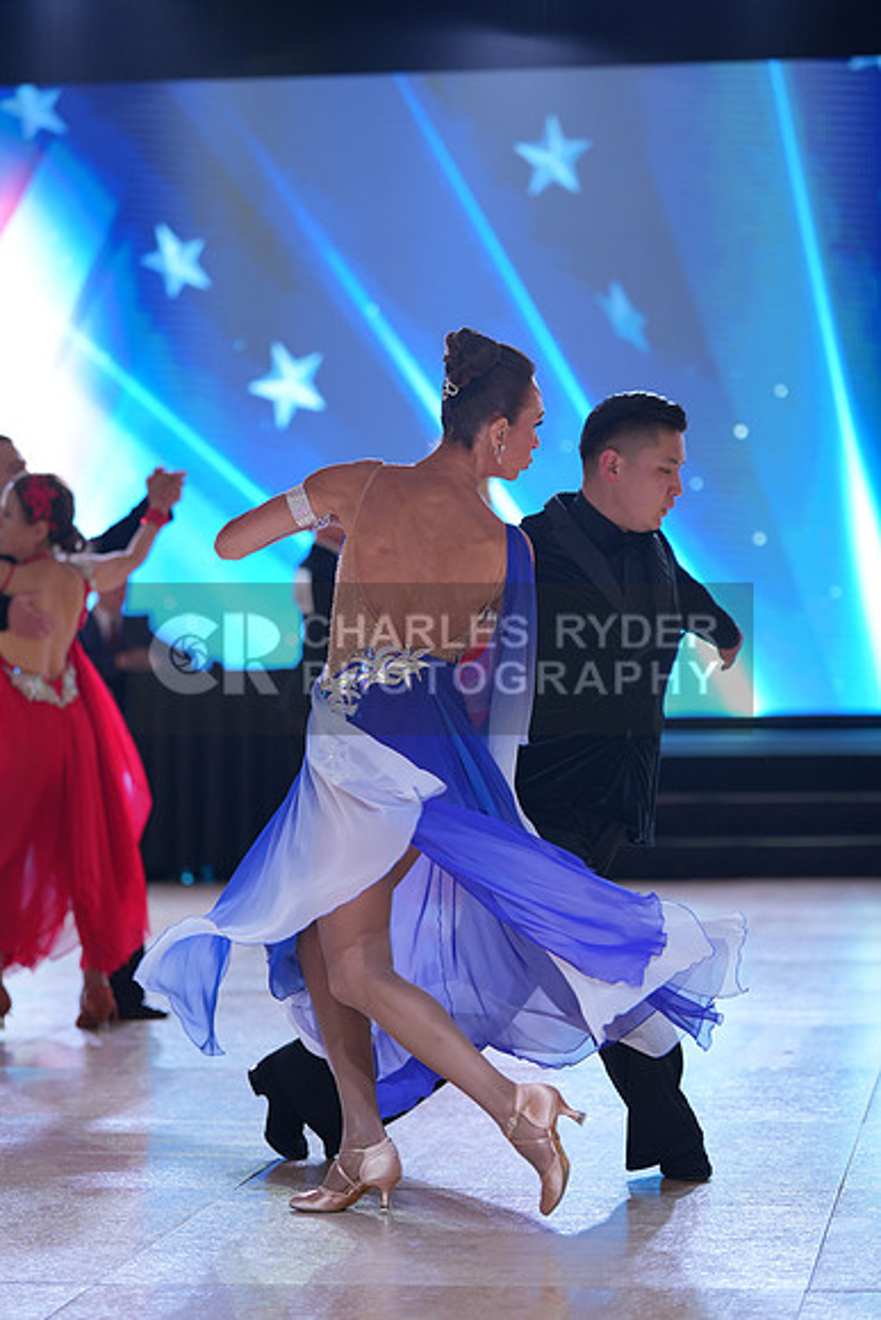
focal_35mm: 103
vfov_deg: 19.8
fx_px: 3778
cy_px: 660
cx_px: 440
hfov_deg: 13.3
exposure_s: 1/400
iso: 500
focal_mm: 103
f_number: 2.8
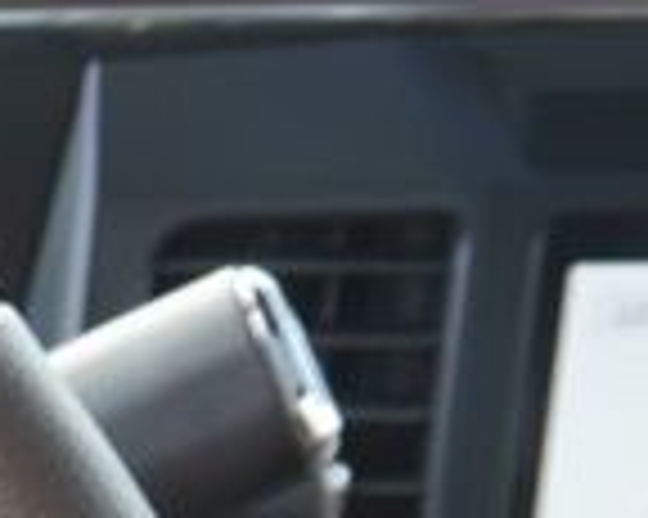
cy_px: 1230
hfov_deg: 10.1
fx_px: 3066
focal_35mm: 160
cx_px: -1035
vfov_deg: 8.8
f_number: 4
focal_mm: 16
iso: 160
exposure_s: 1/60
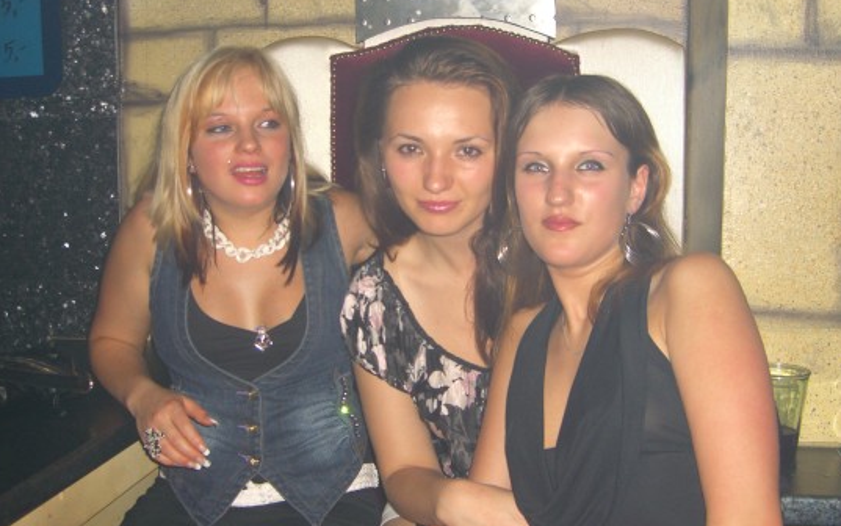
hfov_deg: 44.3
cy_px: 277
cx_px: 431
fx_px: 1032
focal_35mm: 45
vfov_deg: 28.6
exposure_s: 1/60
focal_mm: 7.9
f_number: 2.8
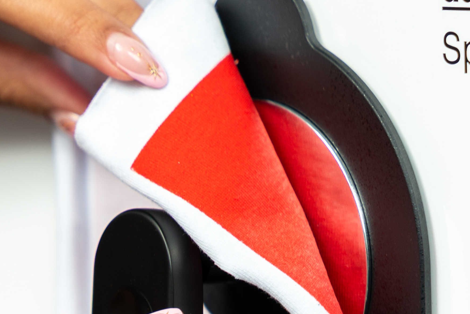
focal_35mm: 239
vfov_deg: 5.7
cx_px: 389
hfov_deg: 8.6
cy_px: 30
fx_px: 3121
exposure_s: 1/160
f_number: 2.8
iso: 125
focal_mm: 70
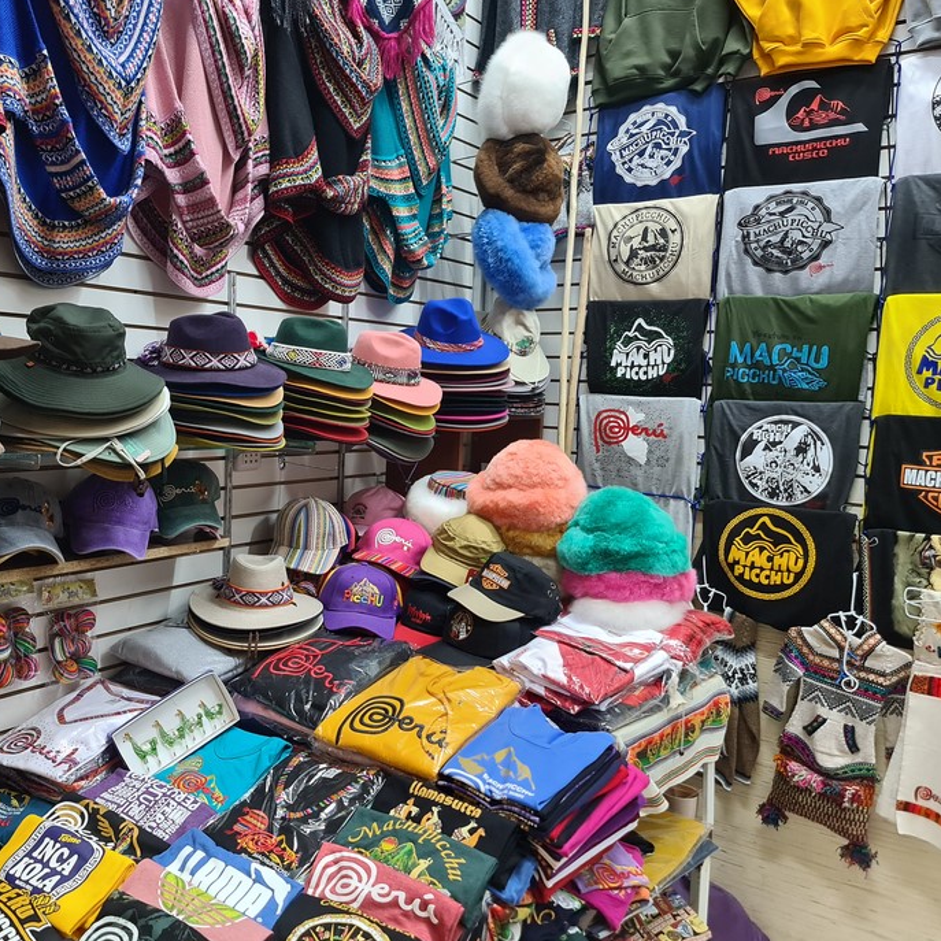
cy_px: 467
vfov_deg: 54.0
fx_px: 923
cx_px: 313
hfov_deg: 53.0
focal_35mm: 30
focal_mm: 7
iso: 320
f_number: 1.8
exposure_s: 1/120
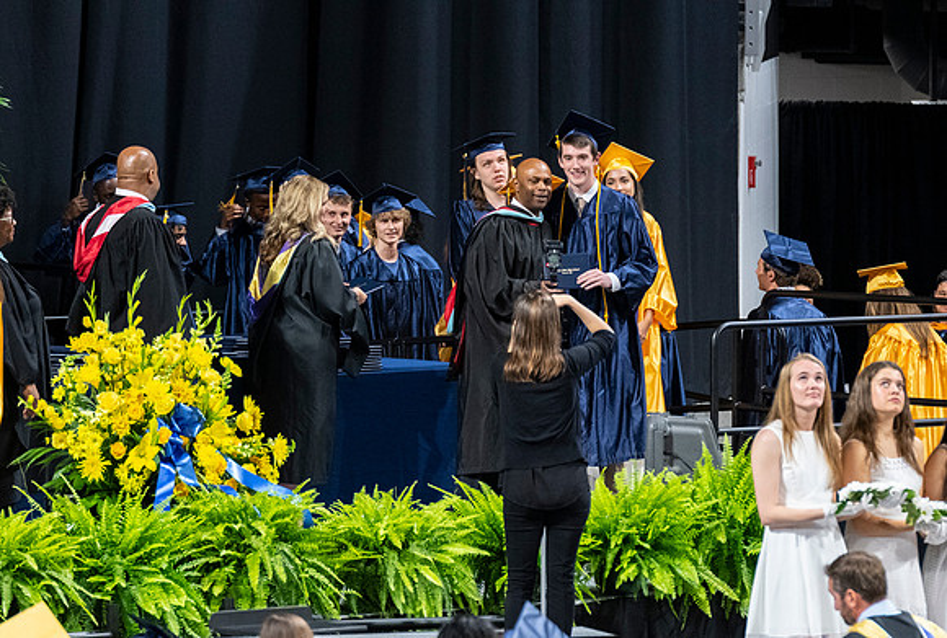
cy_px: 324
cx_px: 592
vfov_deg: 4.1
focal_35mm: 337
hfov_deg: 6.1
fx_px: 8904
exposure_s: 1/200
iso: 2000
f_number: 4
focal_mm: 190
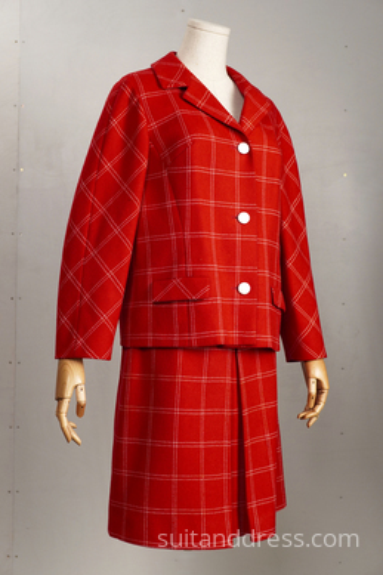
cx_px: 192
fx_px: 767
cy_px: 288
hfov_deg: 28.1
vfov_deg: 41.1
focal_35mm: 48
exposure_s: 1/100
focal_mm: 32
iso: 400
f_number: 4.5
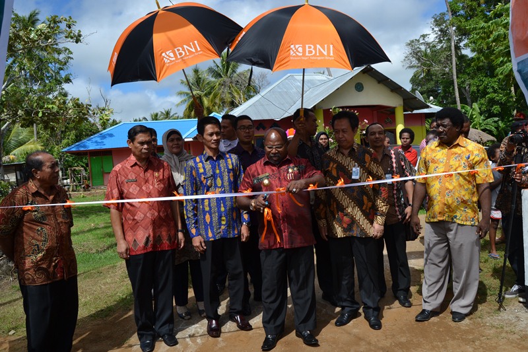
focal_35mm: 30
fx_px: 440
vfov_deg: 43.6
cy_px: 176
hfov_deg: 61.9
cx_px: 264
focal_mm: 20
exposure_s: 1/250
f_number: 8
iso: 100
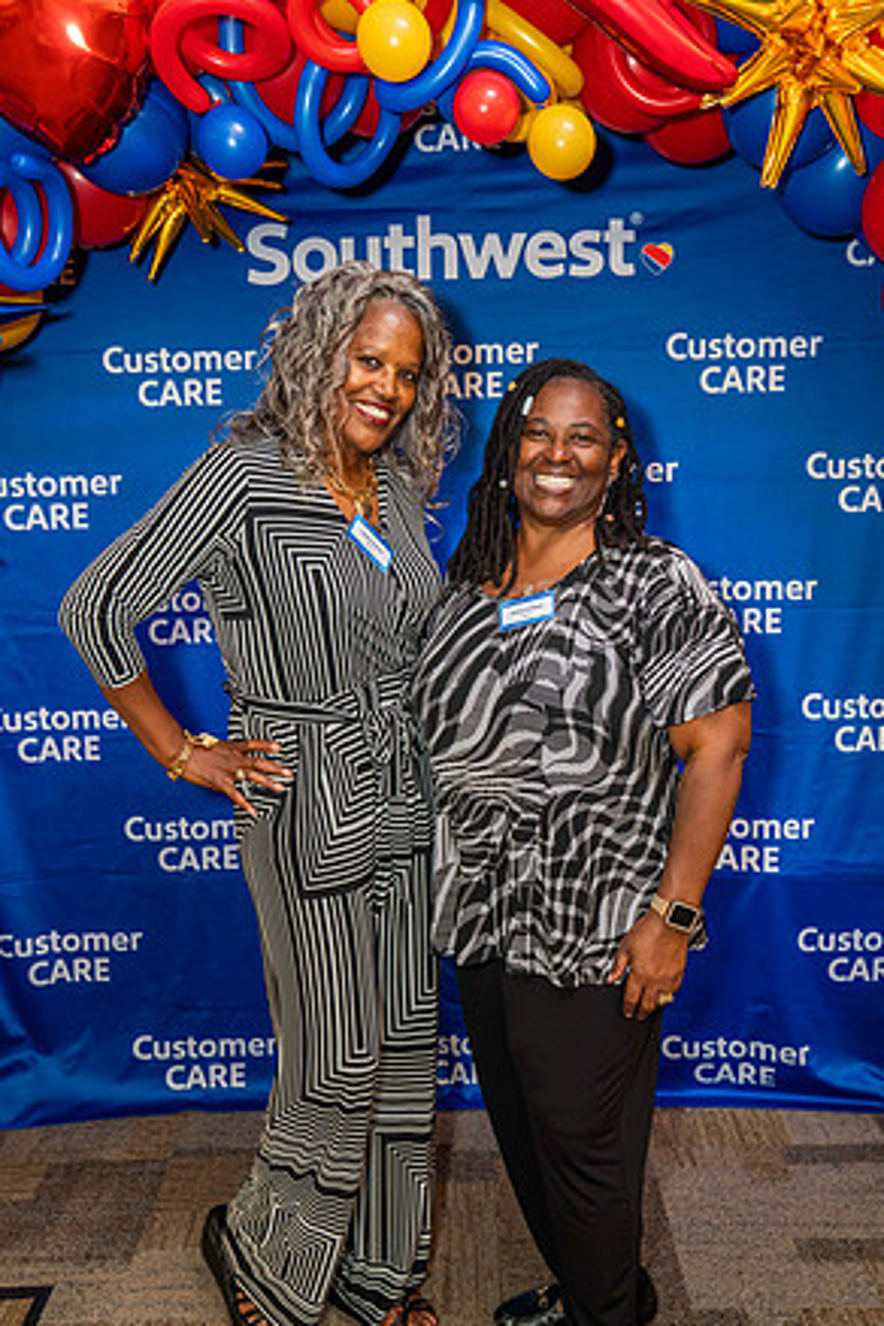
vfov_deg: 53.1
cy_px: 660
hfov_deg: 36.9
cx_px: 448
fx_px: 1326
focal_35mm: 36
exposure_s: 1/160
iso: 2000
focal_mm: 35
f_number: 4.5
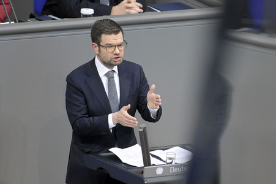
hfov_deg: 4.1
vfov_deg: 2.7
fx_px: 3830
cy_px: 92
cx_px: 138
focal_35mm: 500
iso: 16000
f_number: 5.6
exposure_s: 1/320
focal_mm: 500
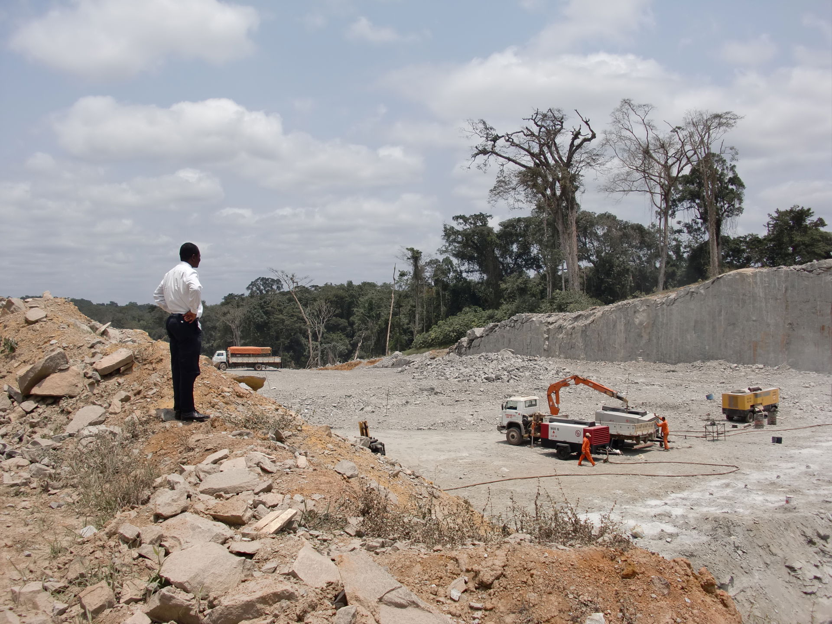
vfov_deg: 39.7
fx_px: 865
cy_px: 312
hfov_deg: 51.4
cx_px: 416
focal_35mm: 36
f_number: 7.9
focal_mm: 6.3
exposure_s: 1/320
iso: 64
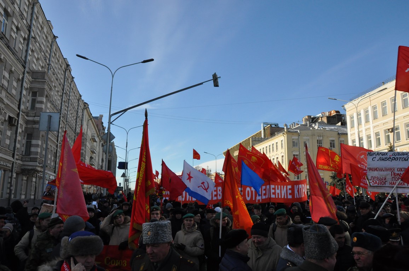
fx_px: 306
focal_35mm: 27
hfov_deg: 67.4
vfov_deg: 47.8
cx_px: 204
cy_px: 136
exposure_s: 1/800
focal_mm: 18
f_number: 14
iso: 1000
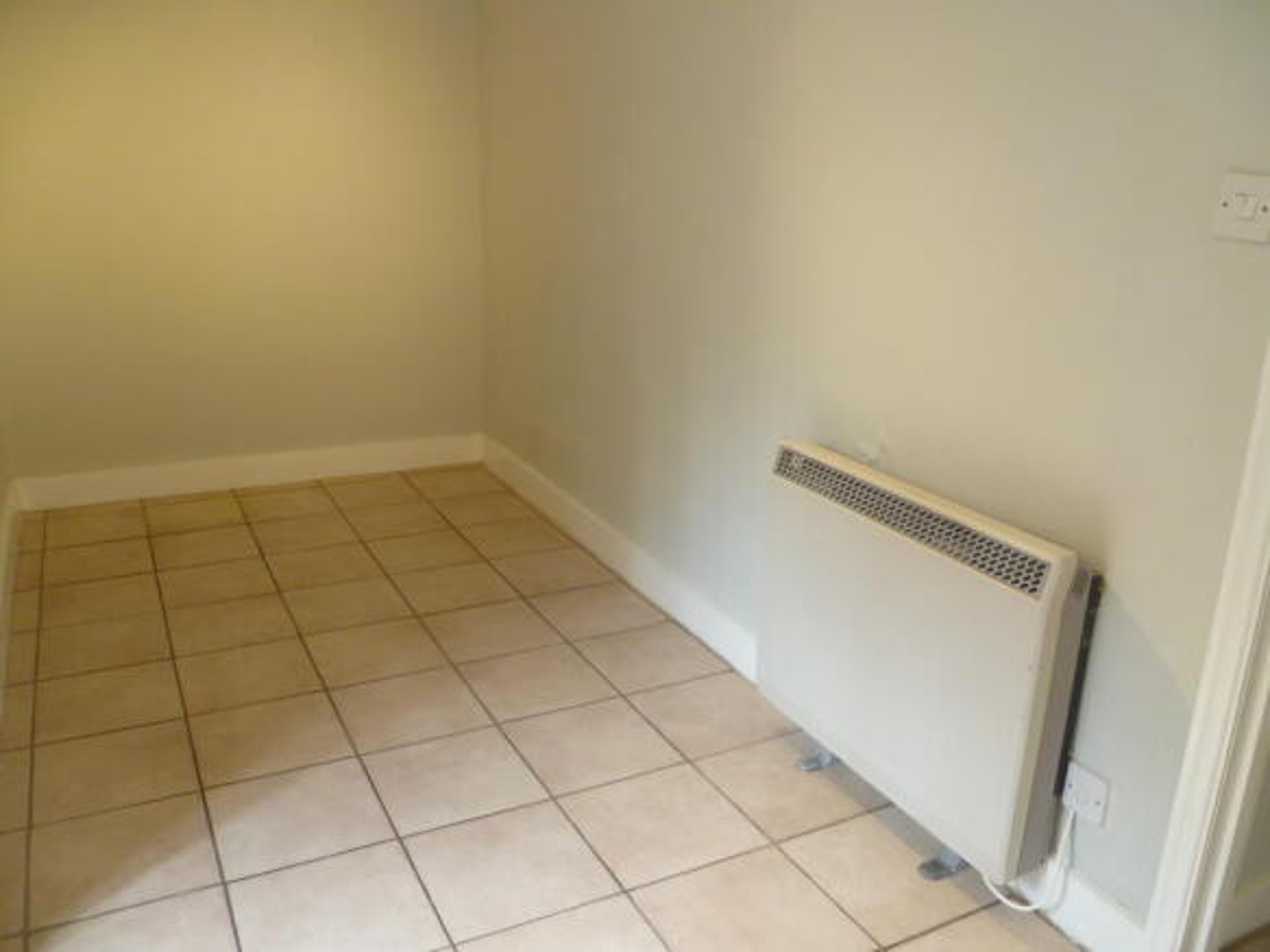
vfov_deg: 49.7
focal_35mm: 28
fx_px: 1027
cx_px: 635
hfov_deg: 63.5
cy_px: 476
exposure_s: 1/30
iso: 125
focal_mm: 5
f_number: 2.8
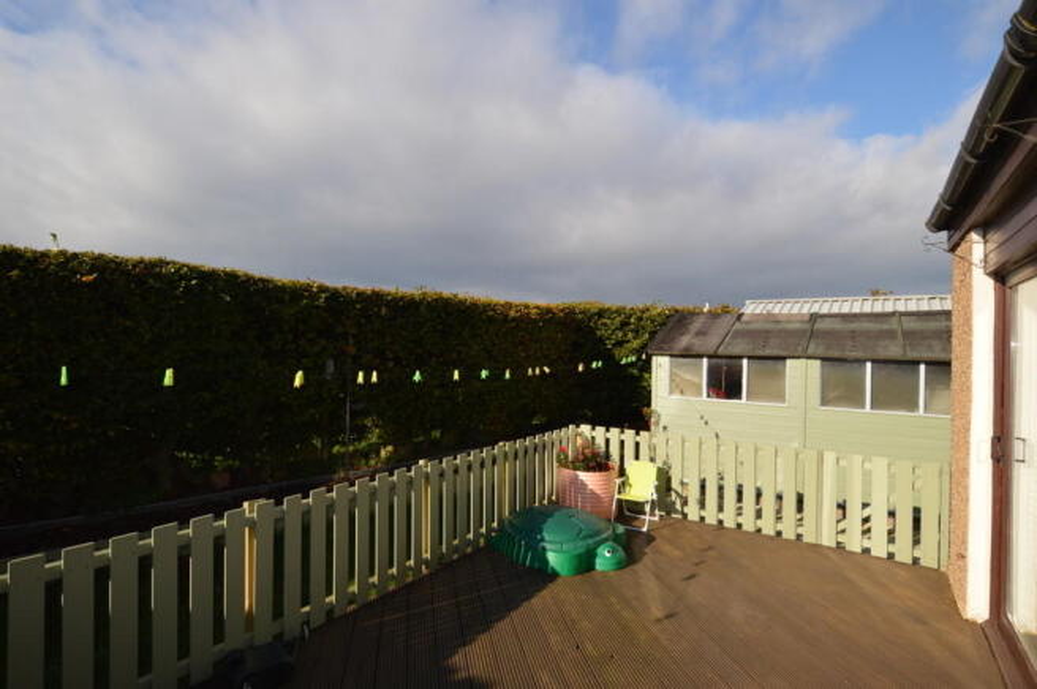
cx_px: 518
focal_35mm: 18
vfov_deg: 67.3
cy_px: 344
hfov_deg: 90.1
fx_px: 518
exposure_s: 1/200
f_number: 9
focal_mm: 12
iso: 100
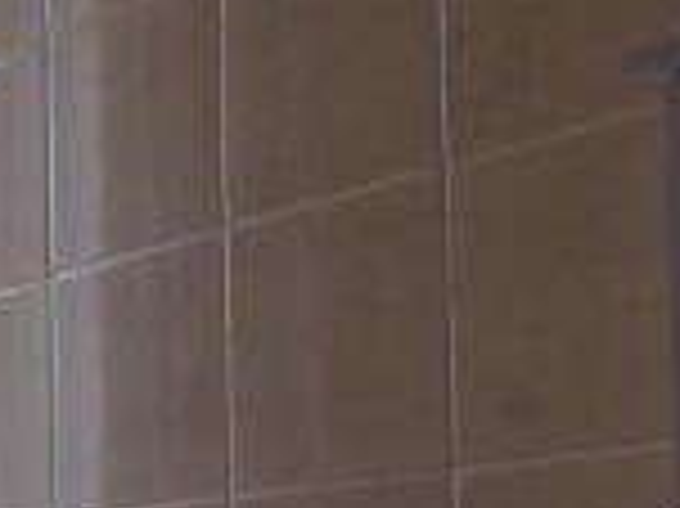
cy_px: 582
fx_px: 2355
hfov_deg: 16.3
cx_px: 133
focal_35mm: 120
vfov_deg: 12.1
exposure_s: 1/56
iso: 100
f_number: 3.3
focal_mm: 5.6
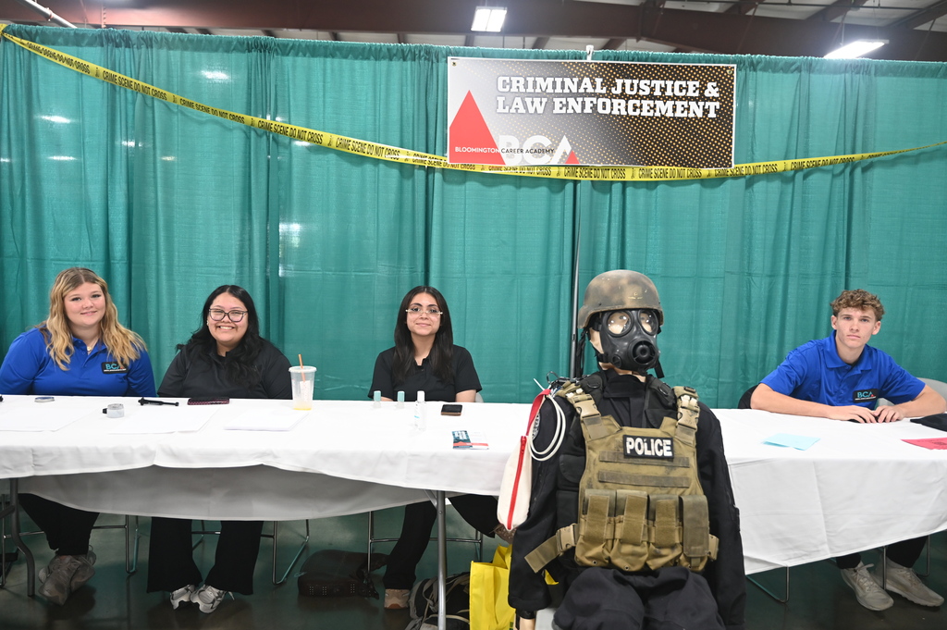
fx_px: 828
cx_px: 474
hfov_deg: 59.5
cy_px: 315
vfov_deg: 41.6
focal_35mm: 32
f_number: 2.8
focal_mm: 31.5
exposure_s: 1/125
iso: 1600
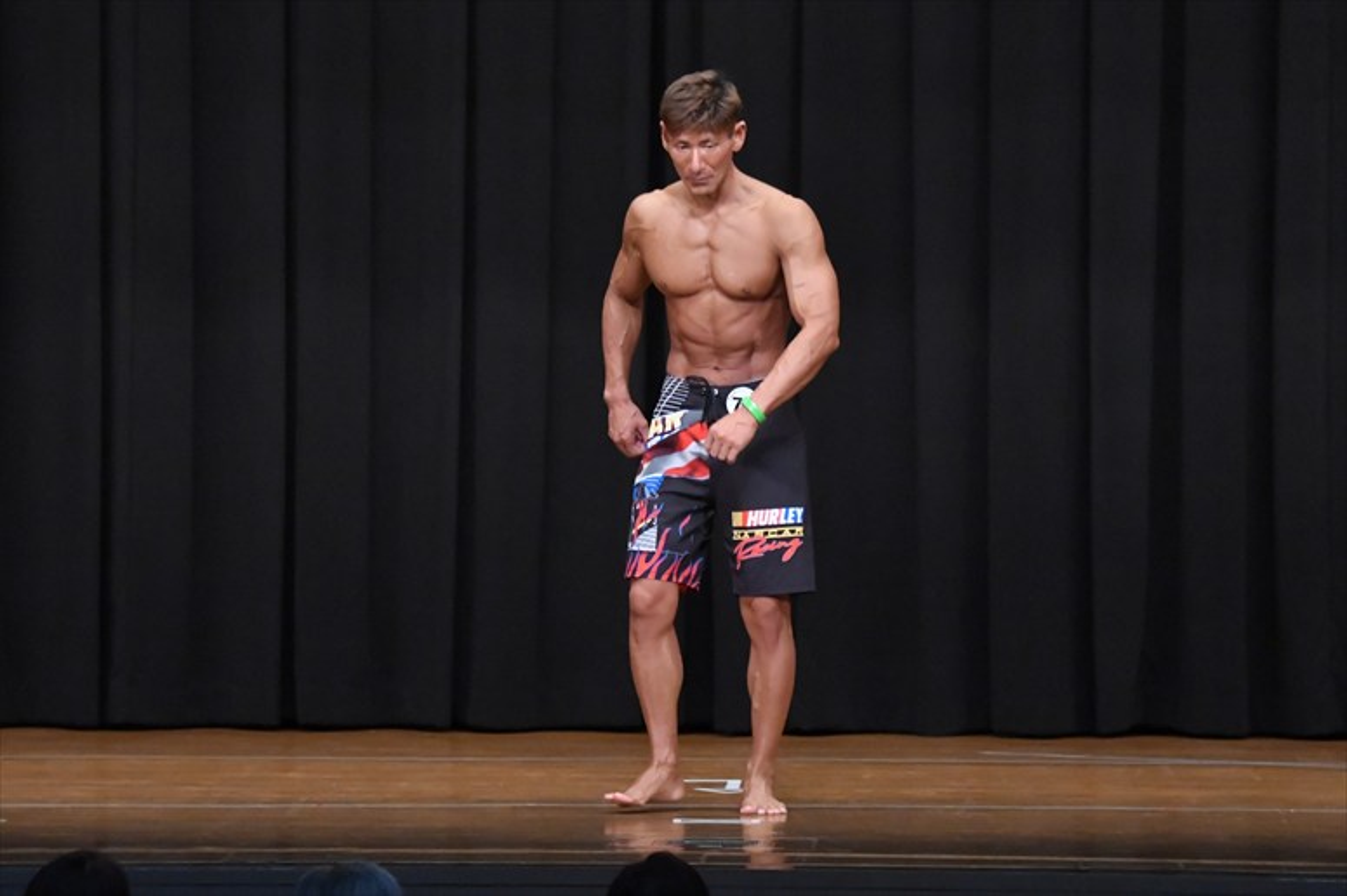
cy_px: 448
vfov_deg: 6.3
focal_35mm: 217
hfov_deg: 9.5
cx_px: 674
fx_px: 8116
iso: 8000
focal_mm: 145
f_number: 5.6
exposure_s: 1/400
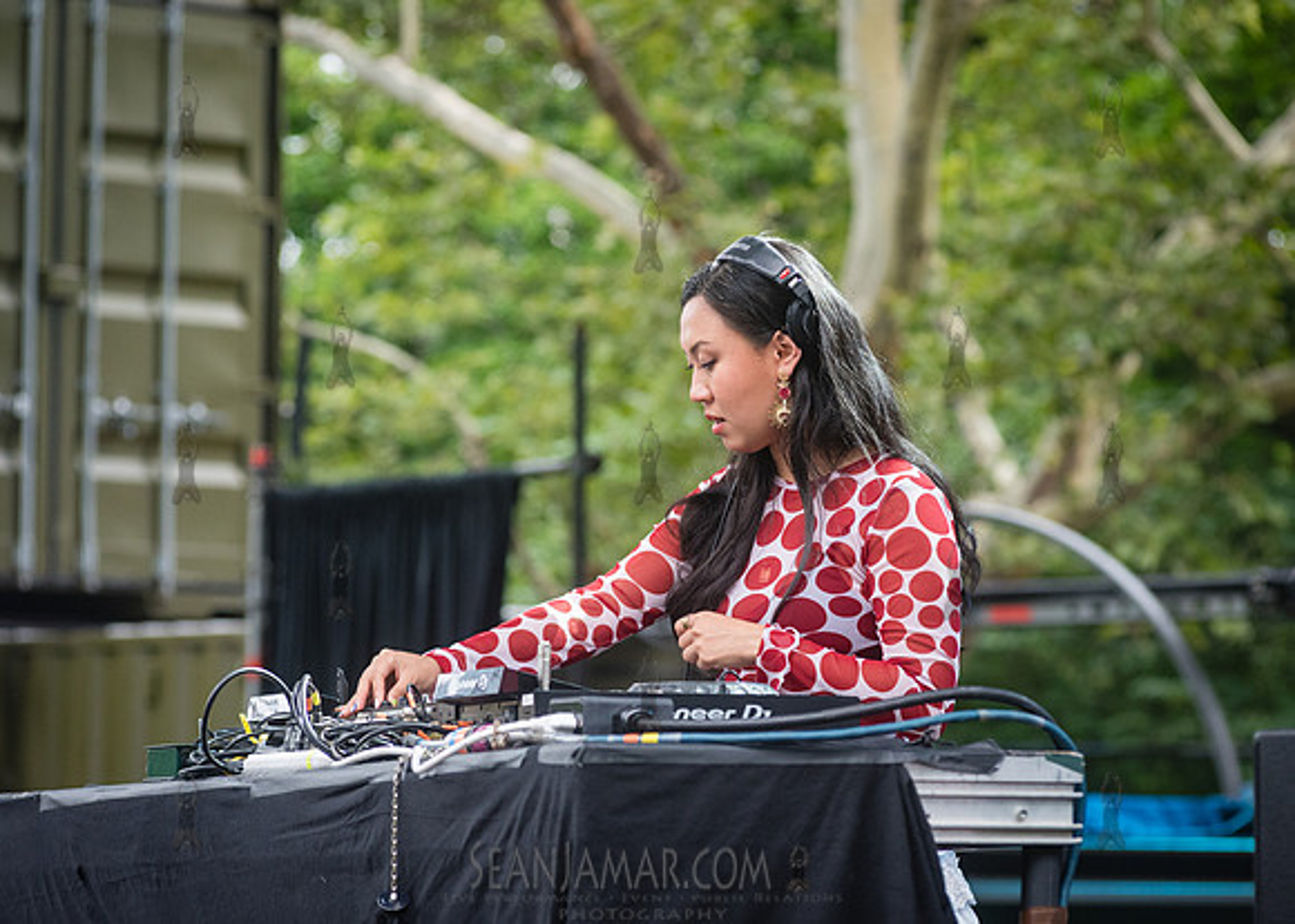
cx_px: 723
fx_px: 6418
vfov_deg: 8.2
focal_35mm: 175
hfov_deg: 11.5
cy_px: 442
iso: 1600
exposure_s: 1/250
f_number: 4.5
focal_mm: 155
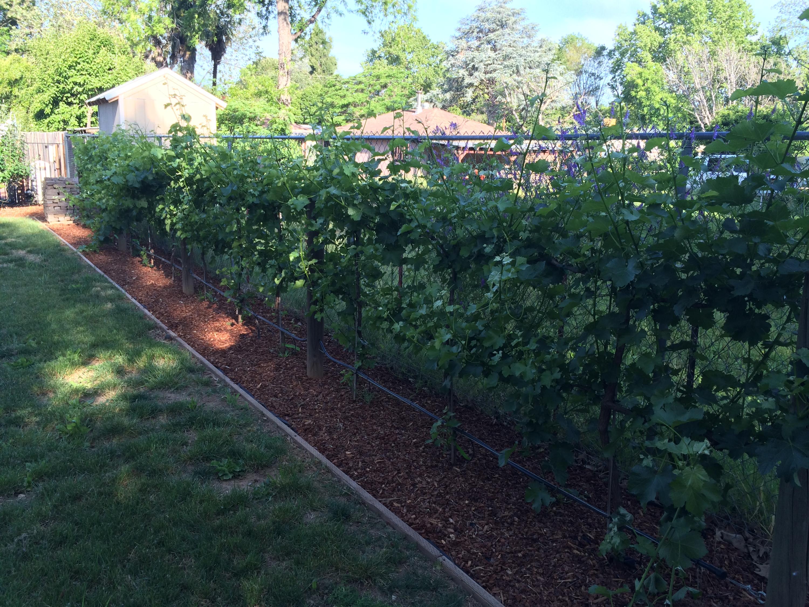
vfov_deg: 48.2
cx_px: 404
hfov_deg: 61.7
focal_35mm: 29
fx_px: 678
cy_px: 304
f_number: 2.2
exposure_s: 1/258
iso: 32
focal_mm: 4.15
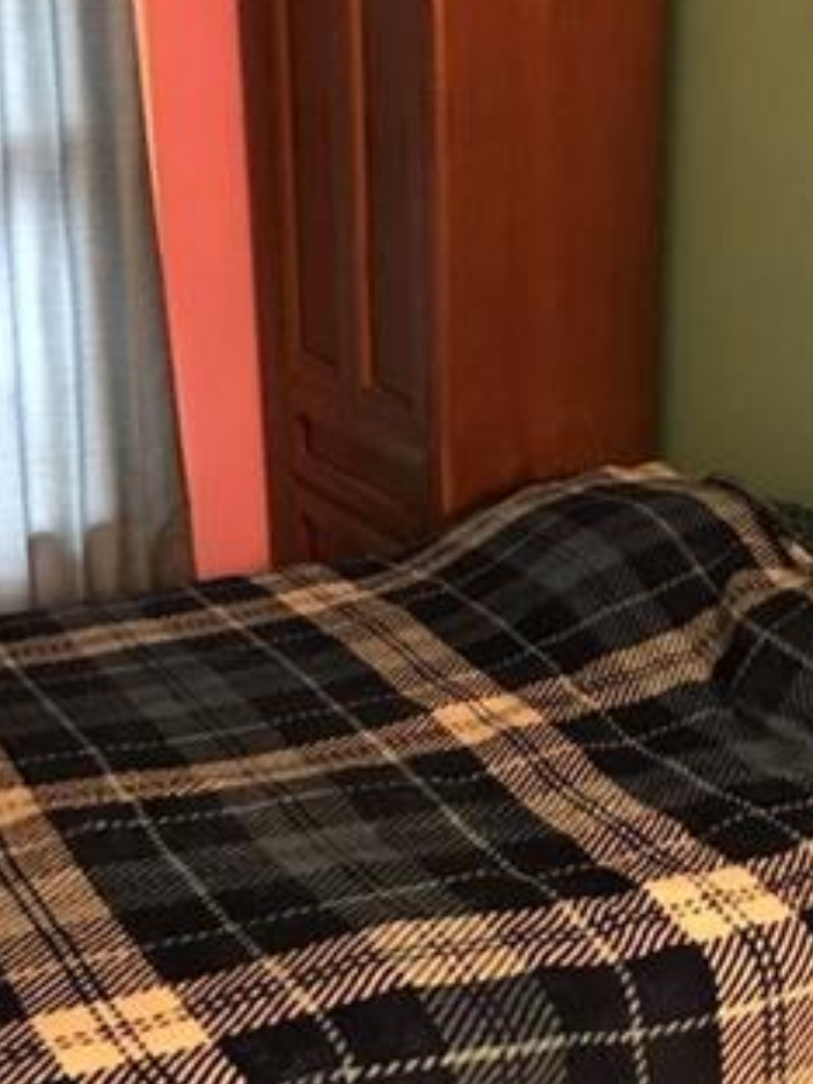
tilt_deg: -17.5
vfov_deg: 28.2
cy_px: 587
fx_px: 2161
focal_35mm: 69
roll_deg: +1.0
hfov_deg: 21.2
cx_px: 528
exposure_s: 1/4
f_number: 1.8
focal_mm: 3.99
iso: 100
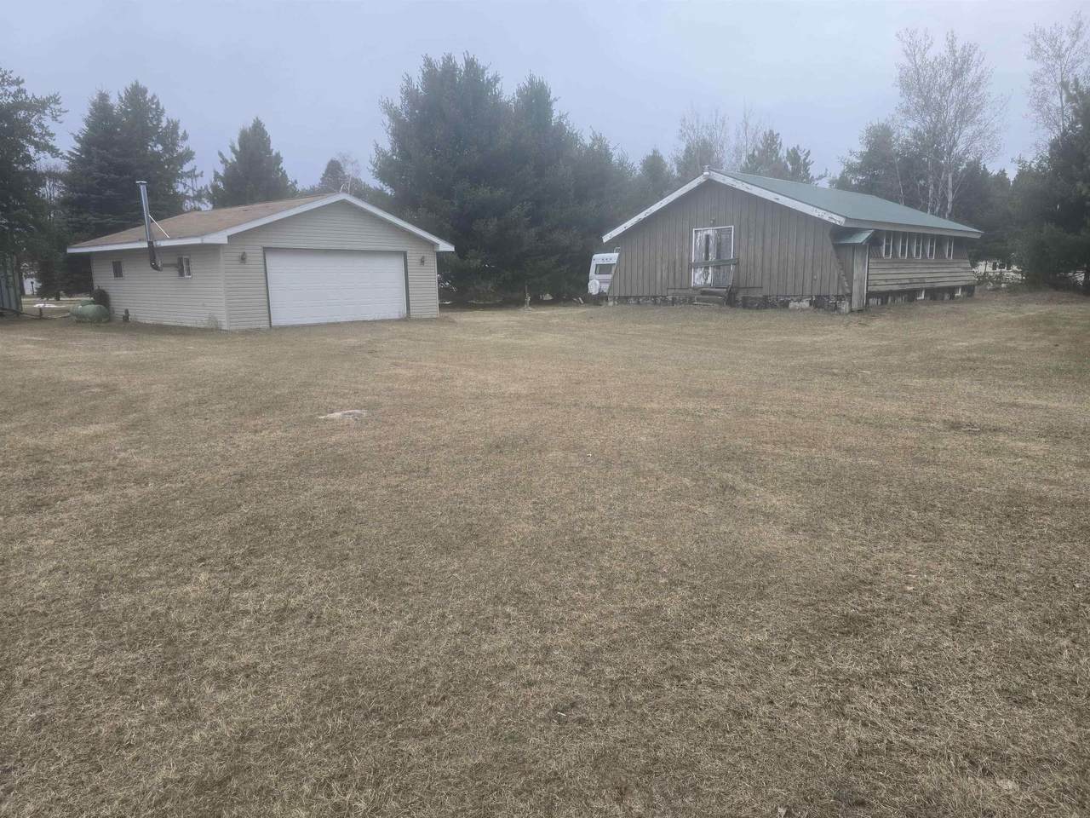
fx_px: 724
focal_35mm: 23
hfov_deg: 73.9
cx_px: 545
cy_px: 409
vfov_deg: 58.9
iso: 40
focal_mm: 6.3
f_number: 1.7
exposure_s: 1/180
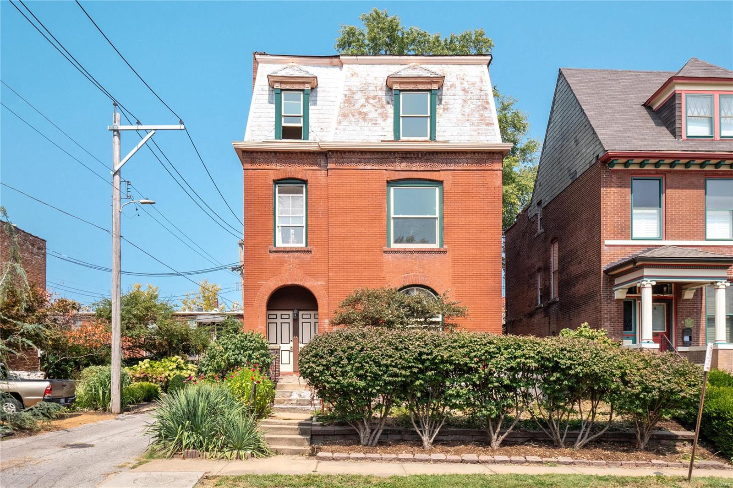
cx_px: 366
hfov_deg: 61.9
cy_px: 244
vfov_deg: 43.6
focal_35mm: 30
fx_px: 611
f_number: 8
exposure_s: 1/640
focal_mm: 15
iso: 400
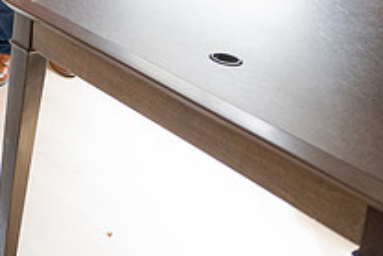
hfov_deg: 25.6
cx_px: -120
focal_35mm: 67
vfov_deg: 18.7
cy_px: -87
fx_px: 713
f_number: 2.8
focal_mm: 24
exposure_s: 1/250
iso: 800
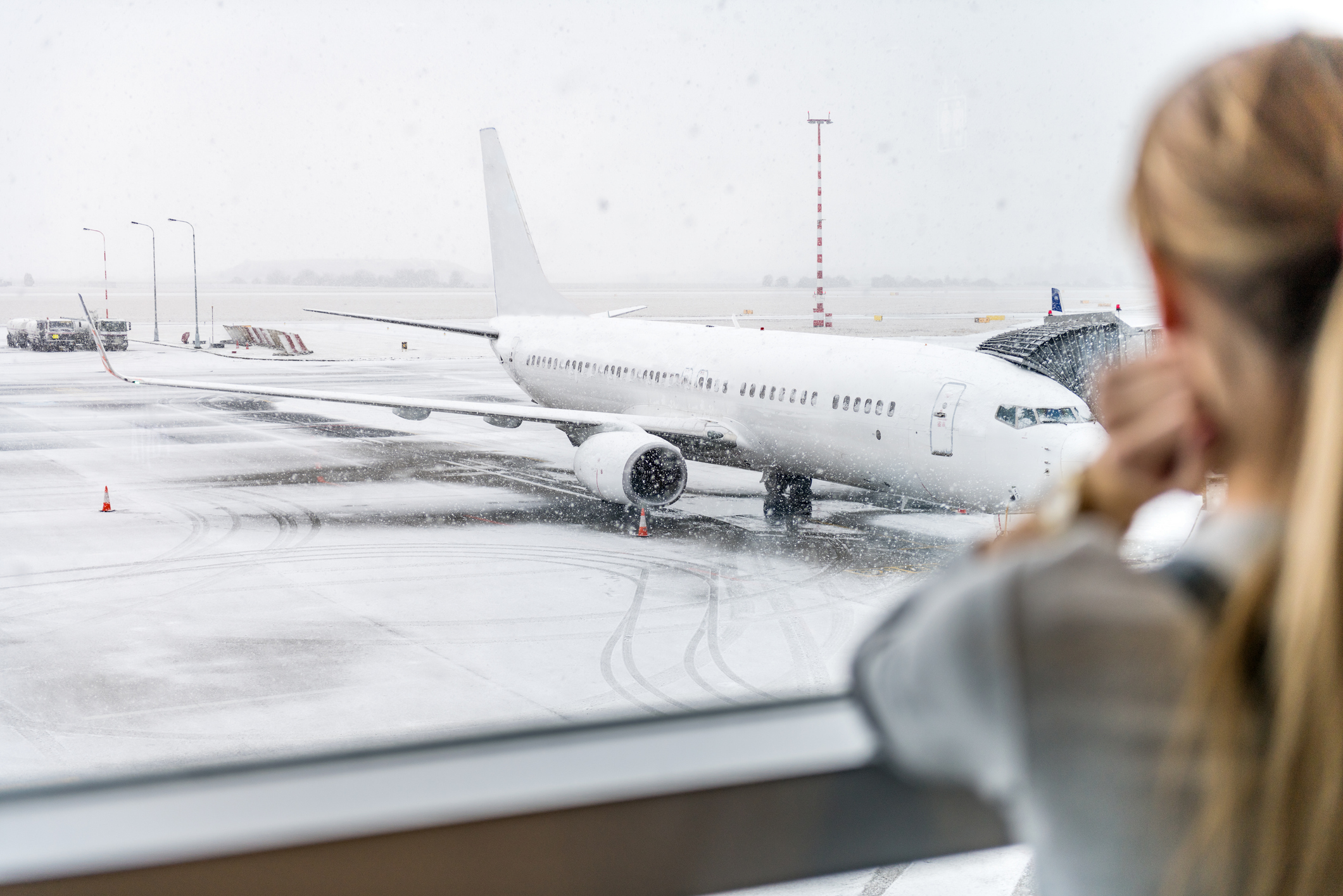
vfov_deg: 24.6
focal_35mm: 55
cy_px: 448
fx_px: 2052
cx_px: 672
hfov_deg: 36.2
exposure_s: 1/320
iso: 125
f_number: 2.8
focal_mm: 55
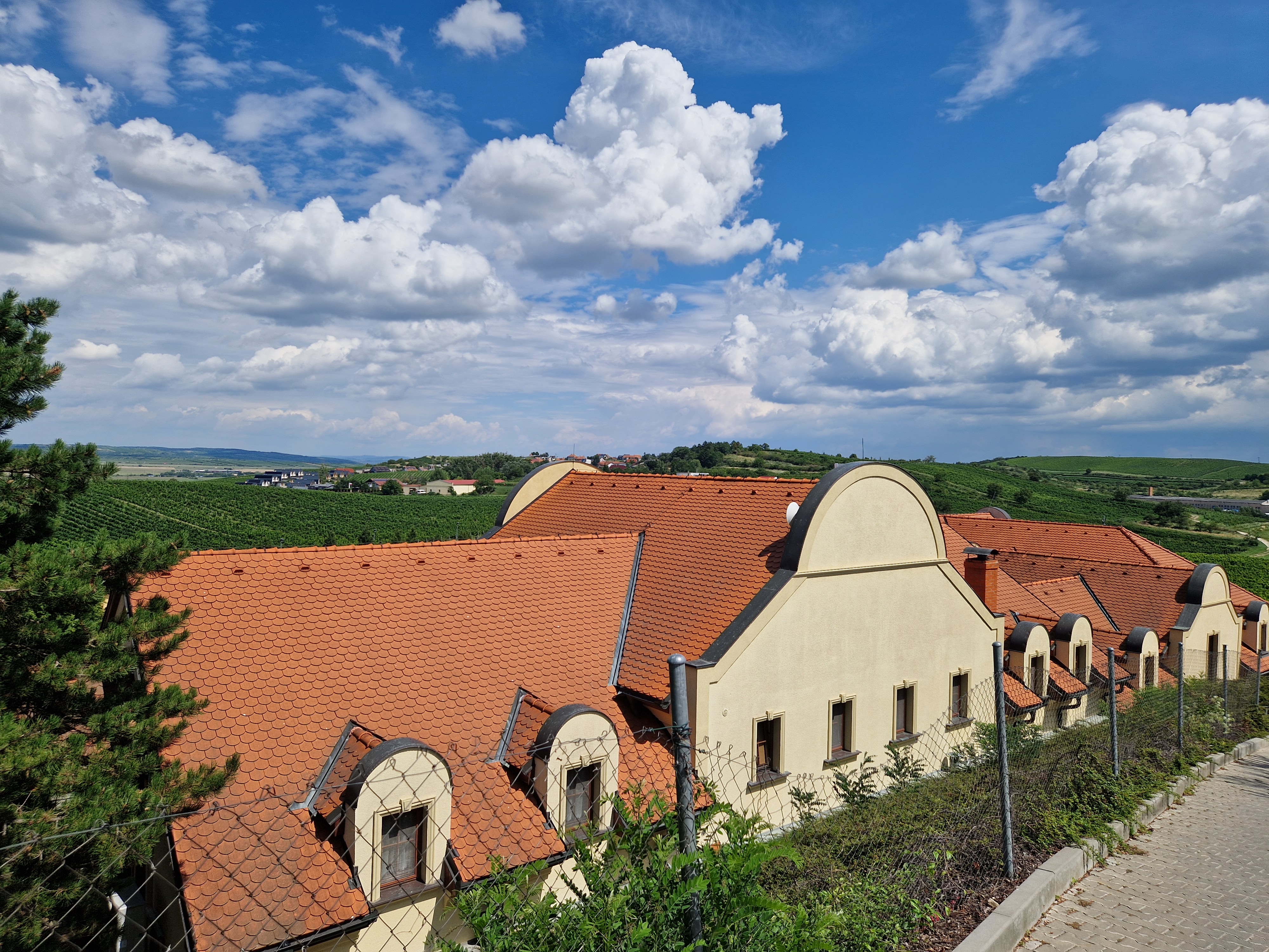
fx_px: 843
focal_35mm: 23
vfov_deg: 58.9
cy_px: 476
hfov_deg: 73.9
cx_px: 634
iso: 50
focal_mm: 5.4
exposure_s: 1/3984
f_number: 1.8
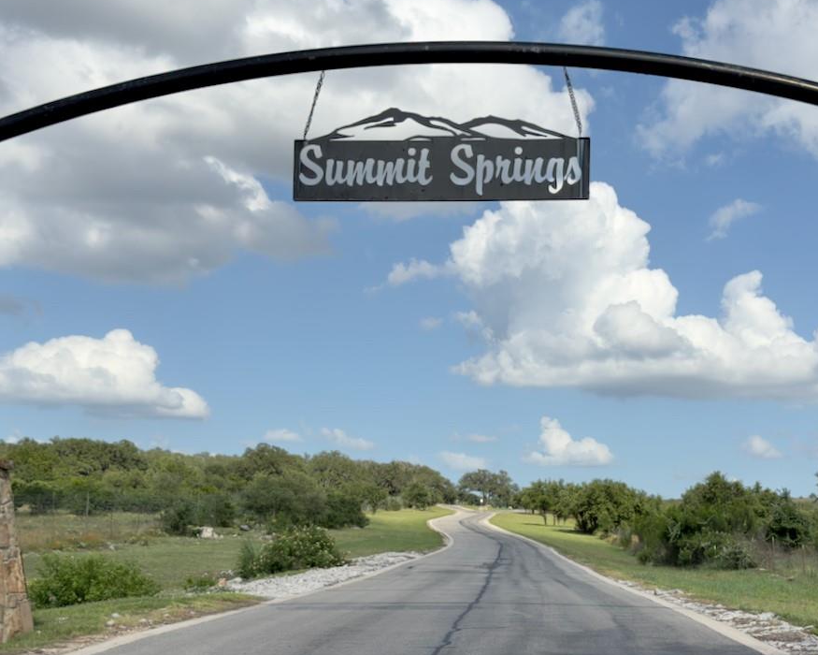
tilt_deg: +7.0
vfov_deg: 30.2
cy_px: 376
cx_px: 463
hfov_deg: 37.3
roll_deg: -2.7
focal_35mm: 50
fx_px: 1210
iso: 100
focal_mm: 6.76
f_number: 1.78
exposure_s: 1/11628
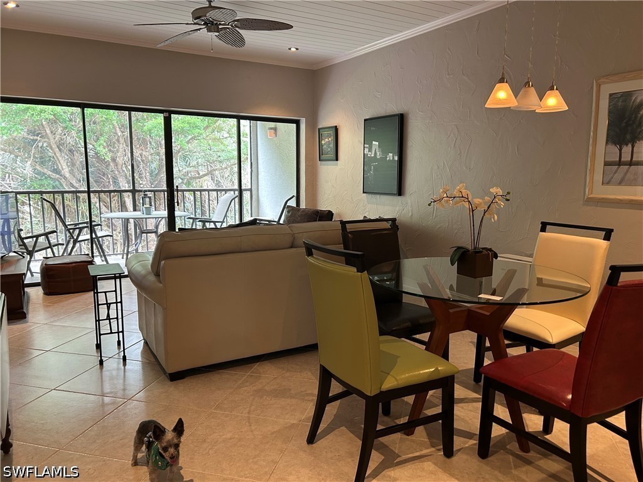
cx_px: 322
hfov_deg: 67.3
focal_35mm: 26
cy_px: 241
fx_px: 483
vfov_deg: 53.1
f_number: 1.5
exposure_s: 1/44
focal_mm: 5.7
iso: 125
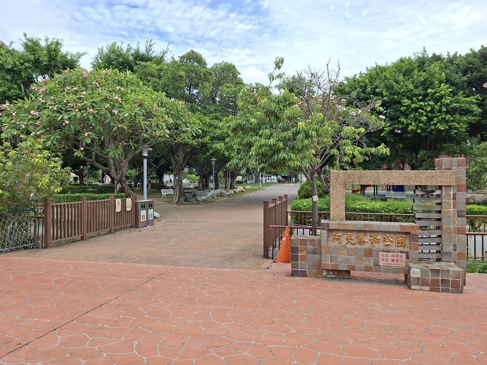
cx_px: 244
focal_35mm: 23
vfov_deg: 58.9
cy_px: 182
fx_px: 324
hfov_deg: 73.9
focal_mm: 5.54
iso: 50
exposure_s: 1/1458
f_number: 1.8
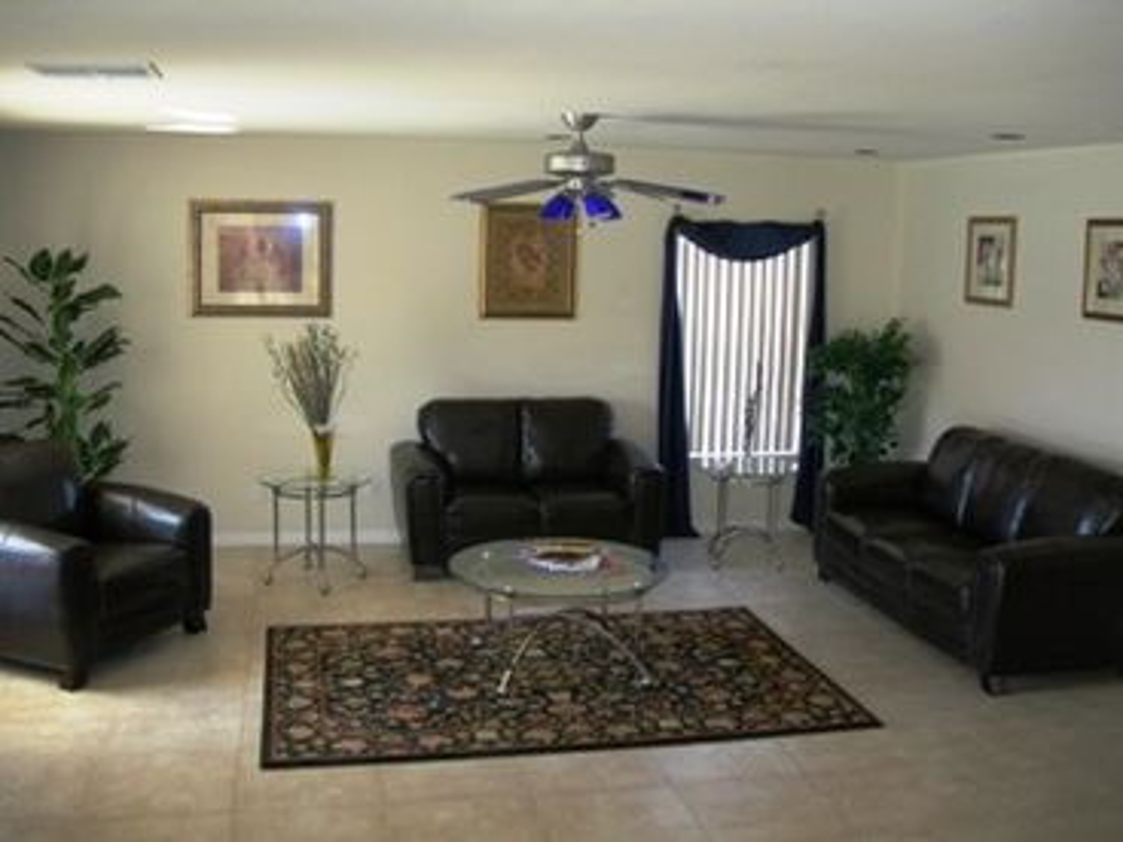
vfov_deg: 37.7
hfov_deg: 49.0
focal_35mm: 38
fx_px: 1233
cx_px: 562
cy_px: 421
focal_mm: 7.8
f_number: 2.8
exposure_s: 1/30.1
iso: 124
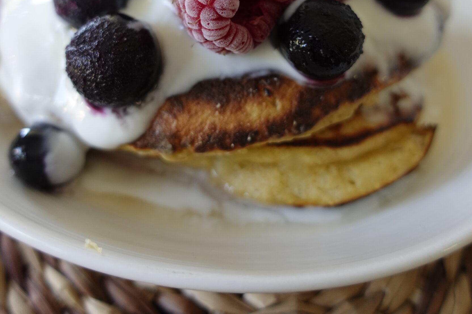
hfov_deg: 51.9
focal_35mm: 37
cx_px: 233
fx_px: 485
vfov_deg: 33.9
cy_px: 28
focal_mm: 9.4
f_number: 2.5
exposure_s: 1/60
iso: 250
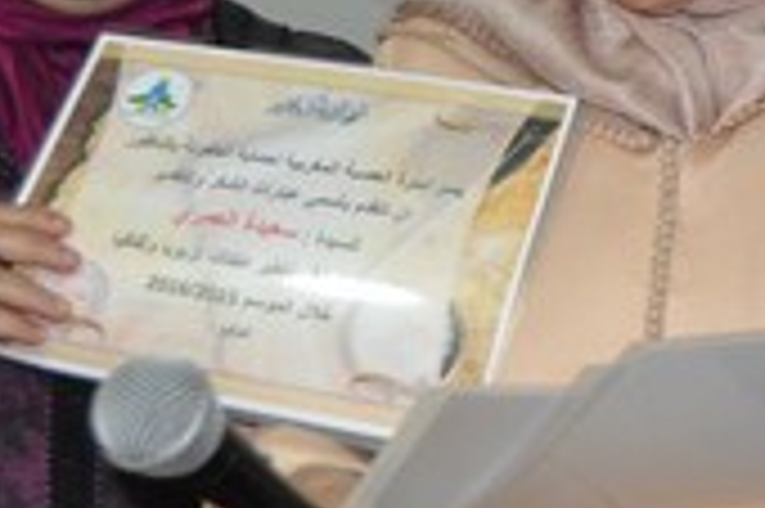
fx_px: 2399
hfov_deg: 17.1
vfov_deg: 12.0
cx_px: 981
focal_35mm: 113
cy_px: -7
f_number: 3.5
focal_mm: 20
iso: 800
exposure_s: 1/60
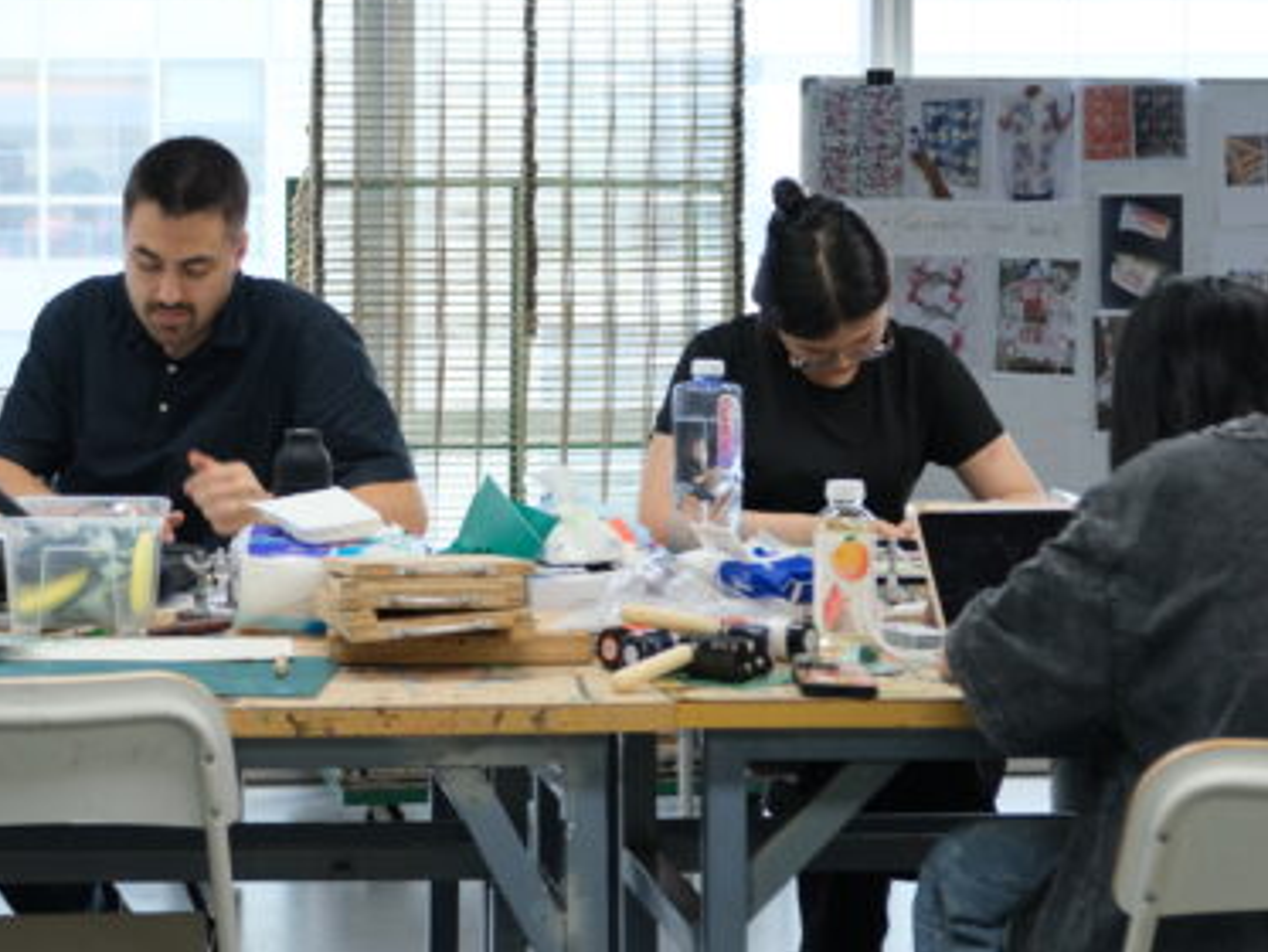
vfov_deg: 16.6
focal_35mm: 89
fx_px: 3261
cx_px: 187
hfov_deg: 21.6
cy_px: 357
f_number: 3.6
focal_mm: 30.2
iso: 320
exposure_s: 1/45
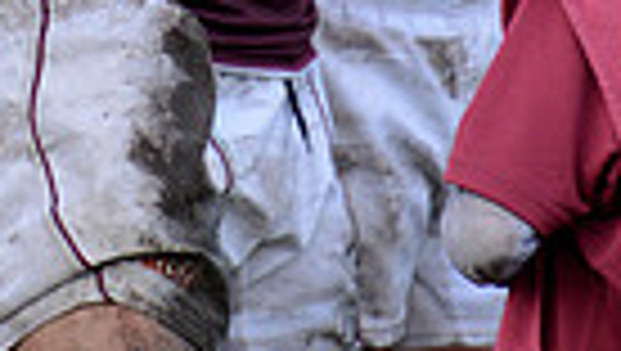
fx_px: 21728
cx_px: -18
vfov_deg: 0.9
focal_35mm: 1318
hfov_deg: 1.6
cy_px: -511
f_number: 5.6
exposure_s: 1/500
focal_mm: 300
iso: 1250
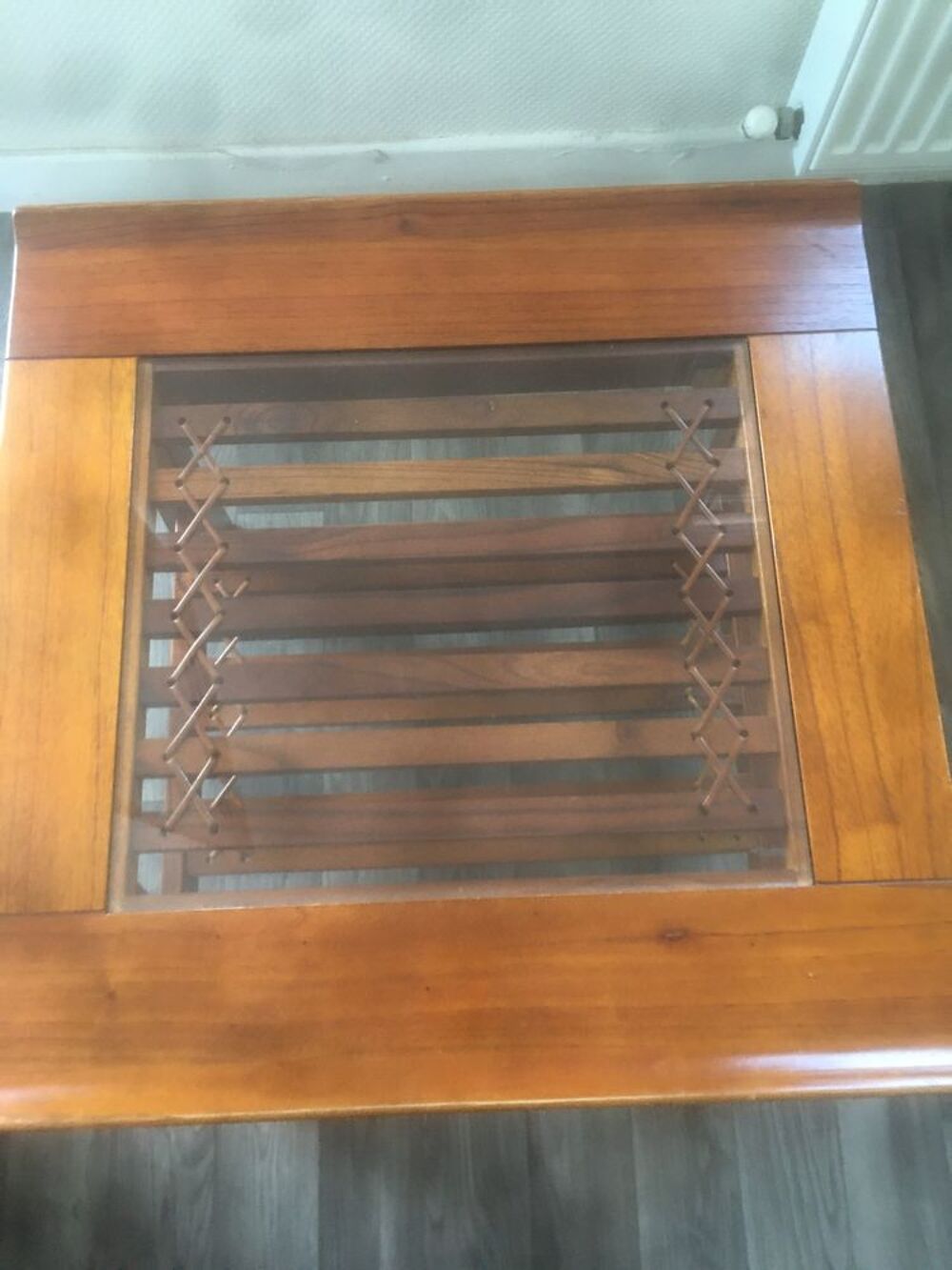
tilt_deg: -72.0
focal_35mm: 29
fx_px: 1063
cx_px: 476
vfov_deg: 61.7
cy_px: 635
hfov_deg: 48.2
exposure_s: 1/10
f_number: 2.2
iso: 80
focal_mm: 4.15
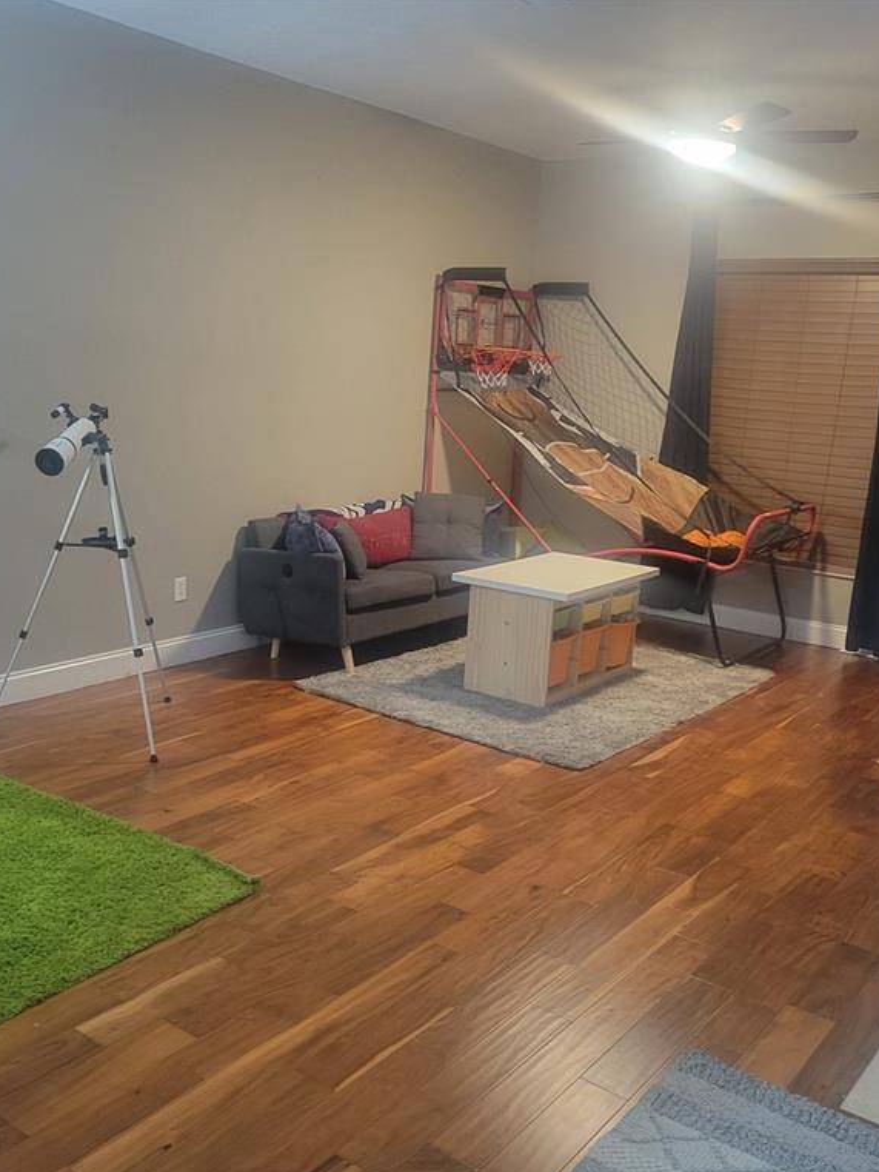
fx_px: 1185
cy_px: 588
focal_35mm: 35
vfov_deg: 52.6
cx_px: 403
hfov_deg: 40.7
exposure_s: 1/24
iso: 500
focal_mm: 5.4
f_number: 1.8
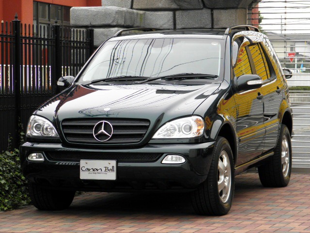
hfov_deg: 15.6
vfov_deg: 11.8
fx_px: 1128
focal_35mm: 126
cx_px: 155
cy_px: 116
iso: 100
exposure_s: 1/60
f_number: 4.8
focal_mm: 22.5
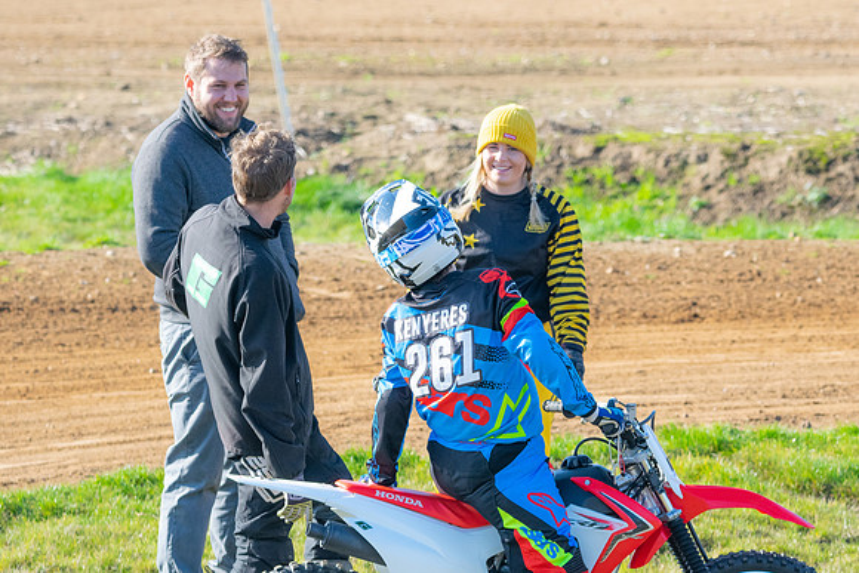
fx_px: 11323
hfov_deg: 4.3
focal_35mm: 474
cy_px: 281
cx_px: 479
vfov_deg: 2.9
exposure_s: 1/800
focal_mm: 260
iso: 500
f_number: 5.6
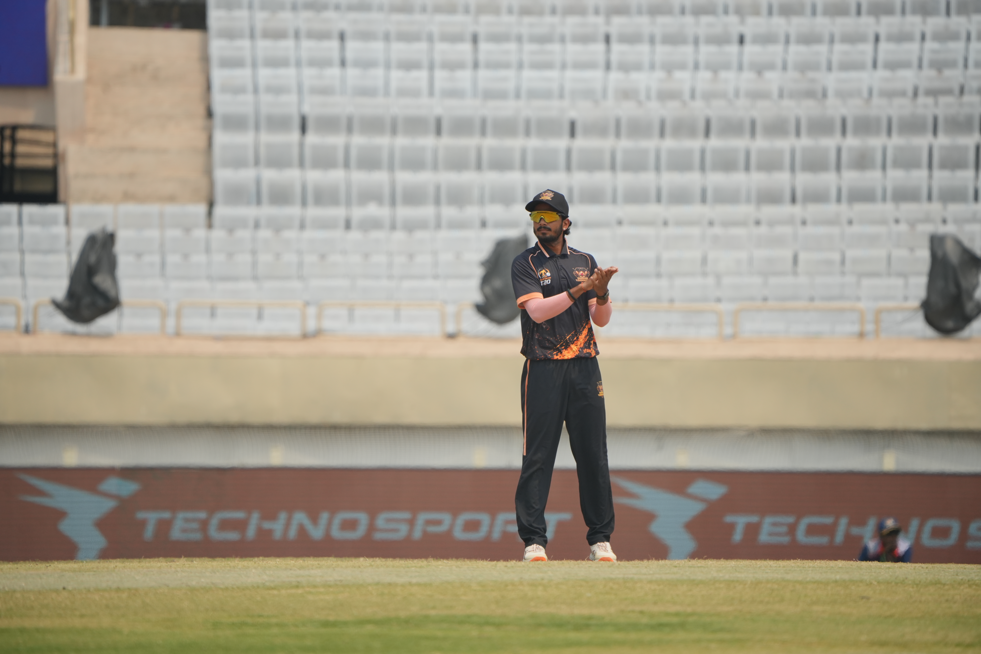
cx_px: 490
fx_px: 16349
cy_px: 327
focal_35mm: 600
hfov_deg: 3.4
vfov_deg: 2.3
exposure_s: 1/2000
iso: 400
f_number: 6.3
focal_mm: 600
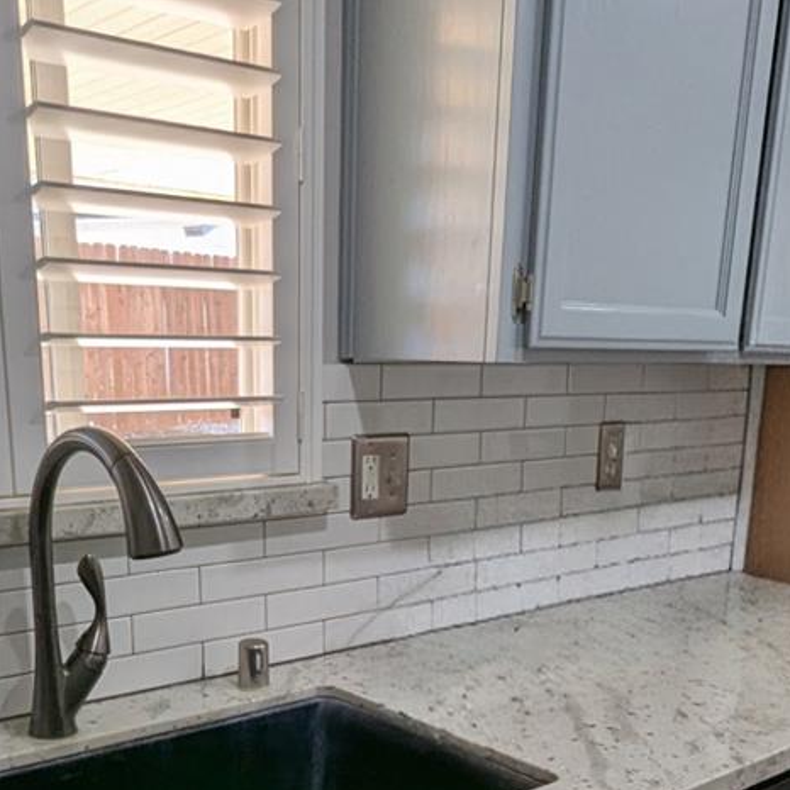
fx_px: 955
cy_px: 672
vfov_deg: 42.2
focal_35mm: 37
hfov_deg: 44.9
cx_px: 357
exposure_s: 1/120
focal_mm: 1.95
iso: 63
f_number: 2.2
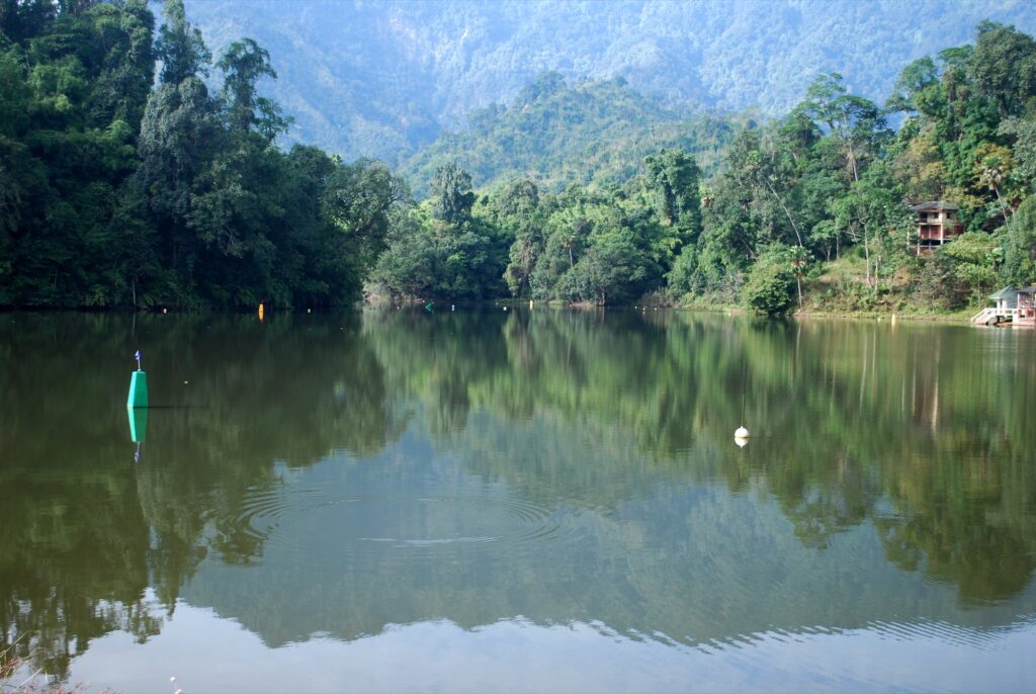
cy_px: 347
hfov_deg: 41.1
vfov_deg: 28.2
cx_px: 518
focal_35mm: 48
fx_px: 1383
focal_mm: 32
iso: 200
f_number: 5.6
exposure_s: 1/125
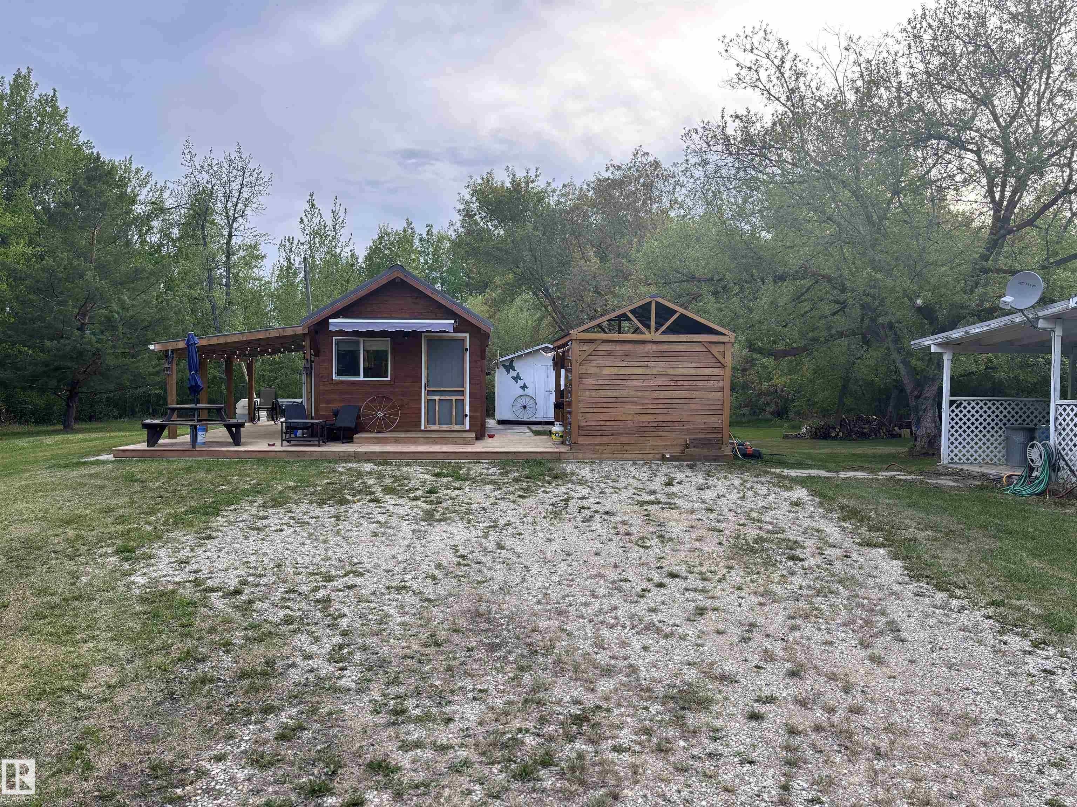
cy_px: 404
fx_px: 809
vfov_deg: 53.1
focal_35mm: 26
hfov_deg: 67.3
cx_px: 538
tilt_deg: -2.7
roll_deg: -0.4
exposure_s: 1/165
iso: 50
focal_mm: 5.96
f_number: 1.6
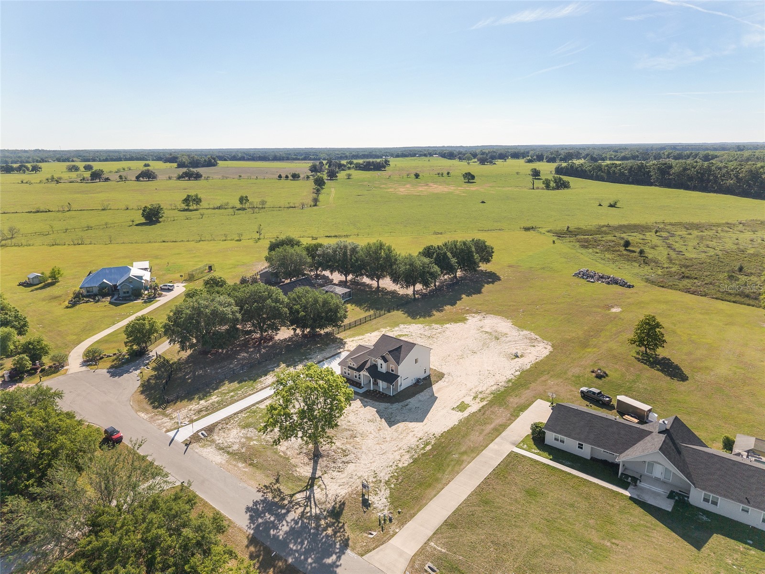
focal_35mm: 24
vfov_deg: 56.8
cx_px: 382
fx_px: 530
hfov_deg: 71.6
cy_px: 287
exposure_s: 1/5000
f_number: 1.8
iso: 250
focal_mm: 8.67
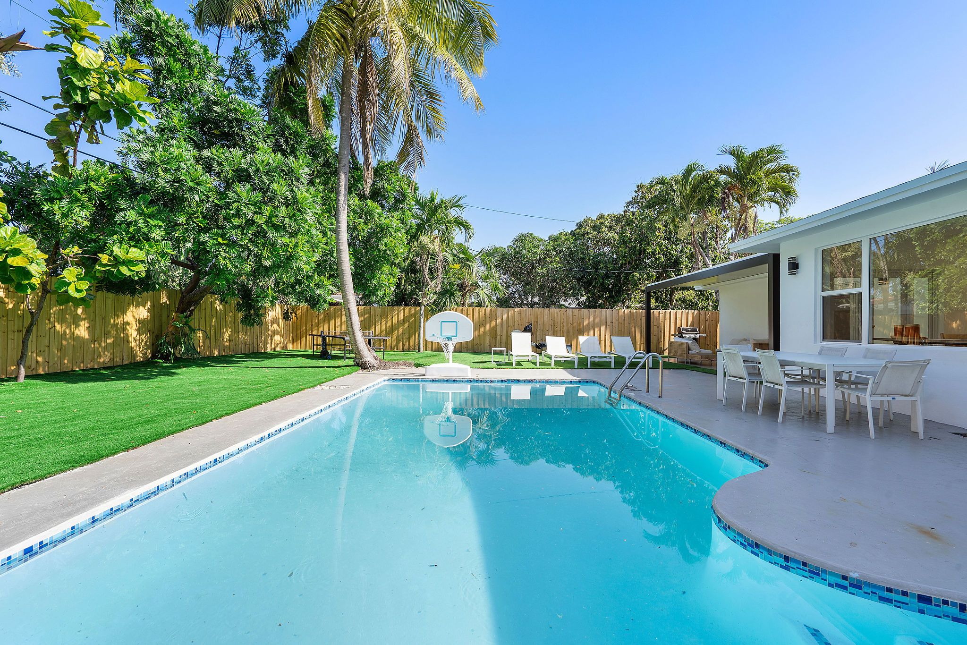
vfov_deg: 73.8
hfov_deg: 96.7
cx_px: 484
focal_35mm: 16
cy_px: 322
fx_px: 430
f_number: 10
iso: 100
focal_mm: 16
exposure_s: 1/100
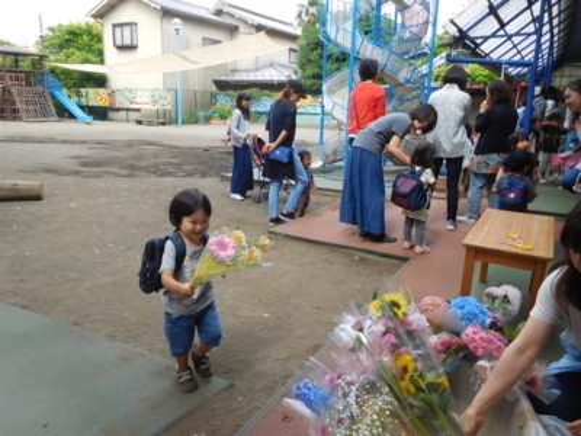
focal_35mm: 25
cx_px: 290
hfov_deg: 69.4
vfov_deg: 54.9
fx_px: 420
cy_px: 218
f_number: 3.4
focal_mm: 4.5
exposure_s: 1/320
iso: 125
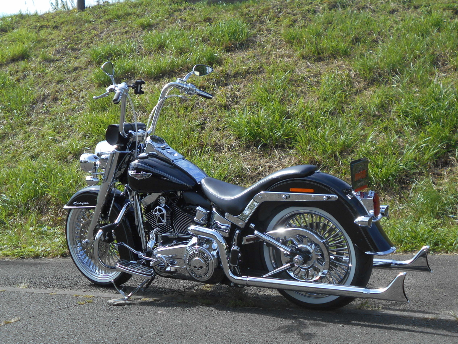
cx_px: 229
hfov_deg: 42.9
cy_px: 172
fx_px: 582
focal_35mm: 44
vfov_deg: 32.9
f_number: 4.2
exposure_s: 1/500
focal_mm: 7.7
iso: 80
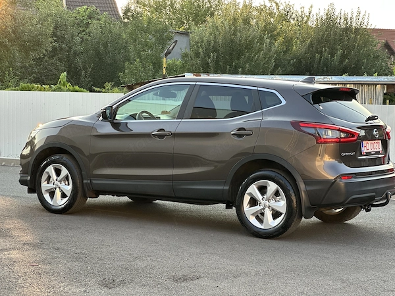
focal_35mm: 77
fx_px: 879
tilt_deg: +0.2
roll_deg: -1.3
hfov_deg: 25.3
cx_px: 198
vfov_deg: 19.1
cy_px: 148
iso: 100
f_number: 2.8
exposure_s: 1/121
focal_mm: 9
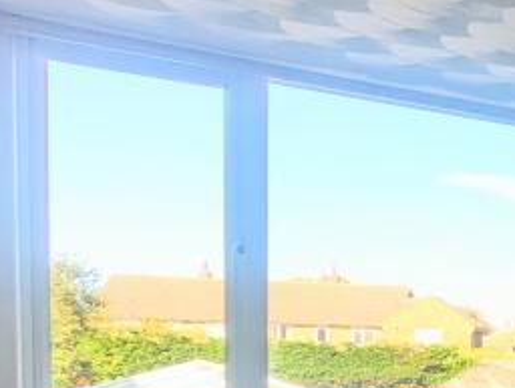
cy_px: 415
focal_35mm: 64
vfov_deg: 21.9
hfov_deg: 23.0
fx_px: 954
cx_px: 817
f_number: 2.2
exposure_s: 1/528
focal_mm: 2.35
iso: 57
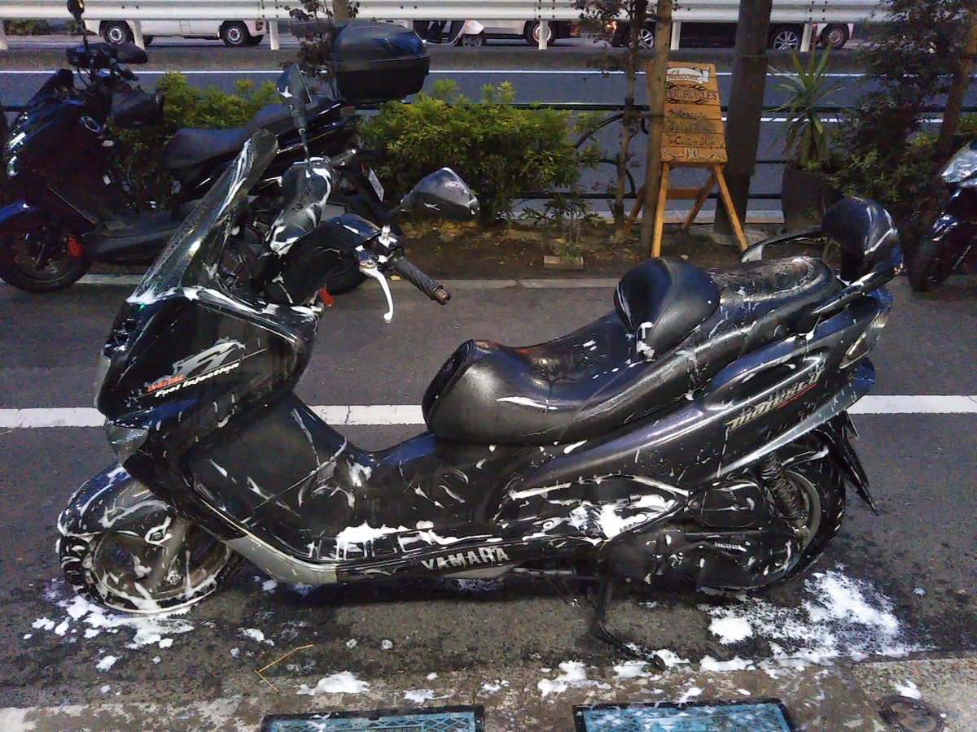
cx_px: 488
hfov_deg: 60.0
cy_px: 366
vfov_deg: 46.8
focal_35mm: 30
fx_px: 847
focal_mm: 4
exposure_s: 1/23
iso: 836
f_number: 2.2
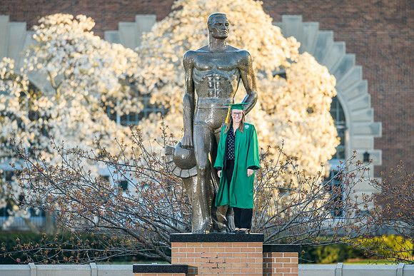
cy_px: 138
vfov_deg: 2.9
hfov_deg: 4.3
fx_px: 5550
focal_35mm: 483
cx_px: 205
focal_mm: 300
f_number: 4
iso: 200
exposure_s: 1/200
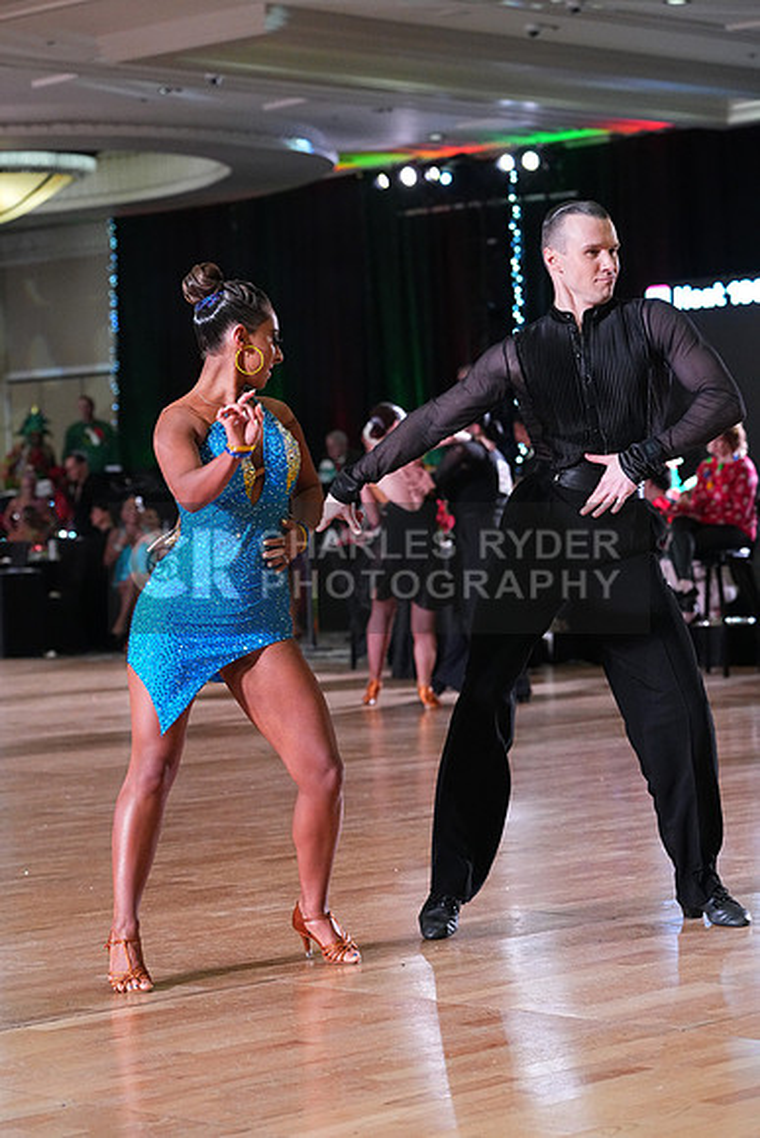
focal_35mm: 90
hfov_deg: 15.2
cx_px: 380
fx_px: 2848
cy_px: 569
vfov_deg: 22.6
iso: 8000
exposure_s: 1/400
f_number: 5
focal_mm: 90
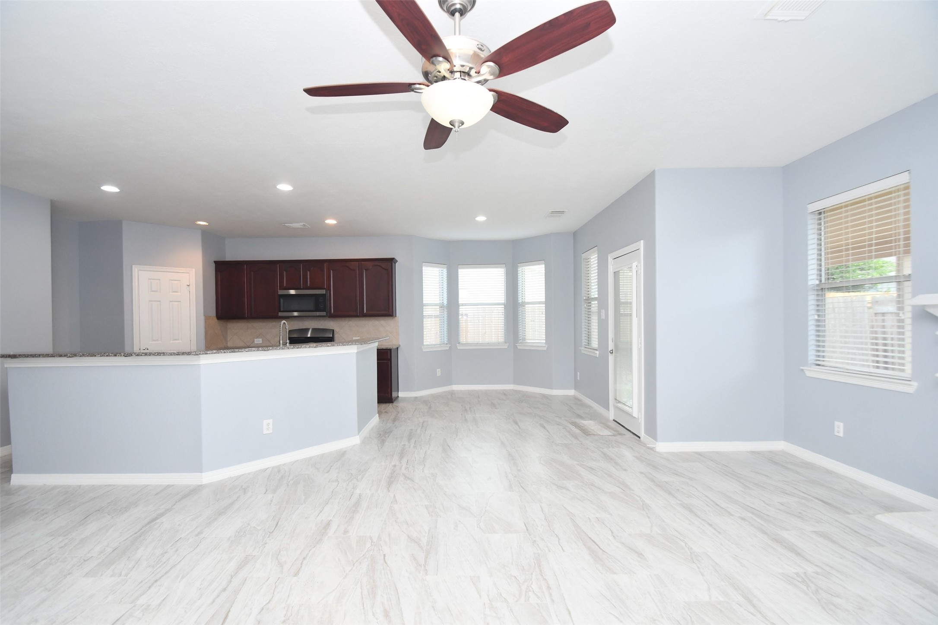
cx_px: 469
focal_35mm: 15
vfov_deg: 77.3
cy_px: 312
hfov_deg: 100.4
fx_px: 391
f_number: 4.5
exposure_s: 1/125
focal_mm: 10
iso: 400
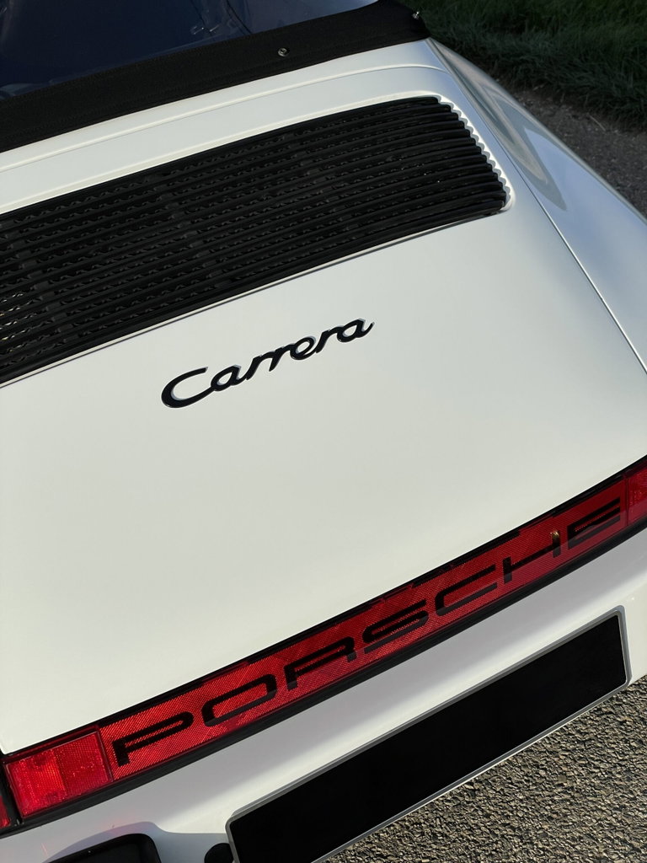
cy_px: 432
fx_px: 1296
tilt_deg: -34.0
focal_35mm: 52
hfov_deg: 28.0
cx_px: 324
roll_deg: +6.4
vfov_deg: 36.8
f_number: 2
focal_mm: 6
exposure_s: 1/2994
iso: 25
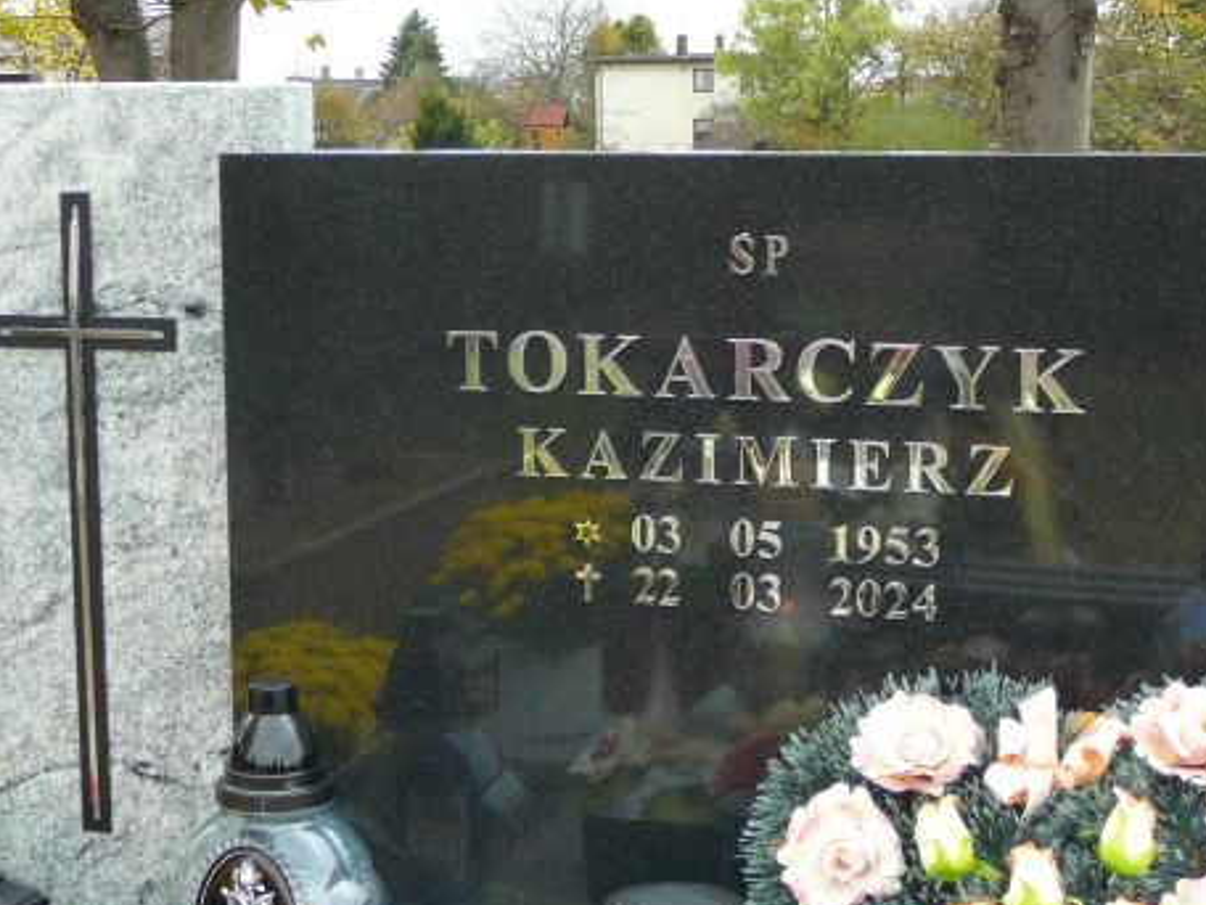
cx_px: 672
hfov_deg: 26.7
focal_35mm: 73
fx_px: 2543
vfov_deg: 20.2
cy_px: 415
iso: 100
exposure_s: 1/60
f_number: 3.4
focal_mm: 7.8
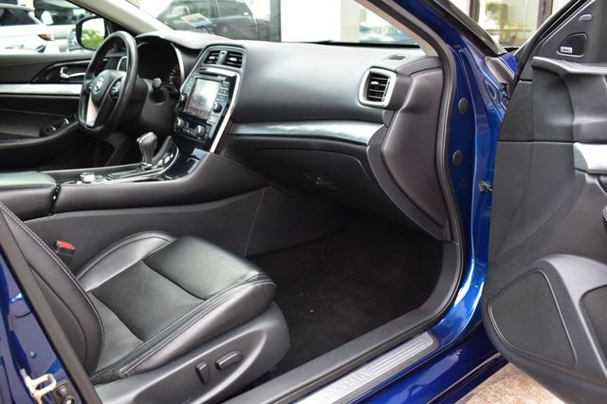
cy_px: 202
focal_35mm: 33
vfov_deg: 39.9
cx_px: 304
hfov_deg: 57.2
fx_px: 556
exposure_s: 1/15
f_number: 6.3
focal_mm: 22
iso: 400
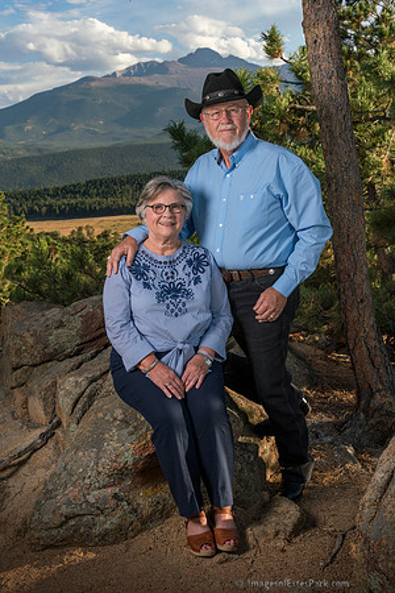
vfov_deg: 54.4
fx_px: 576
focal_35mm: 35
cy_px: 296
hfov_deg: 37.9
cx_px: 198
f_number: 8
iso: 100
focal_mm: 35
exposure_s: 1/250
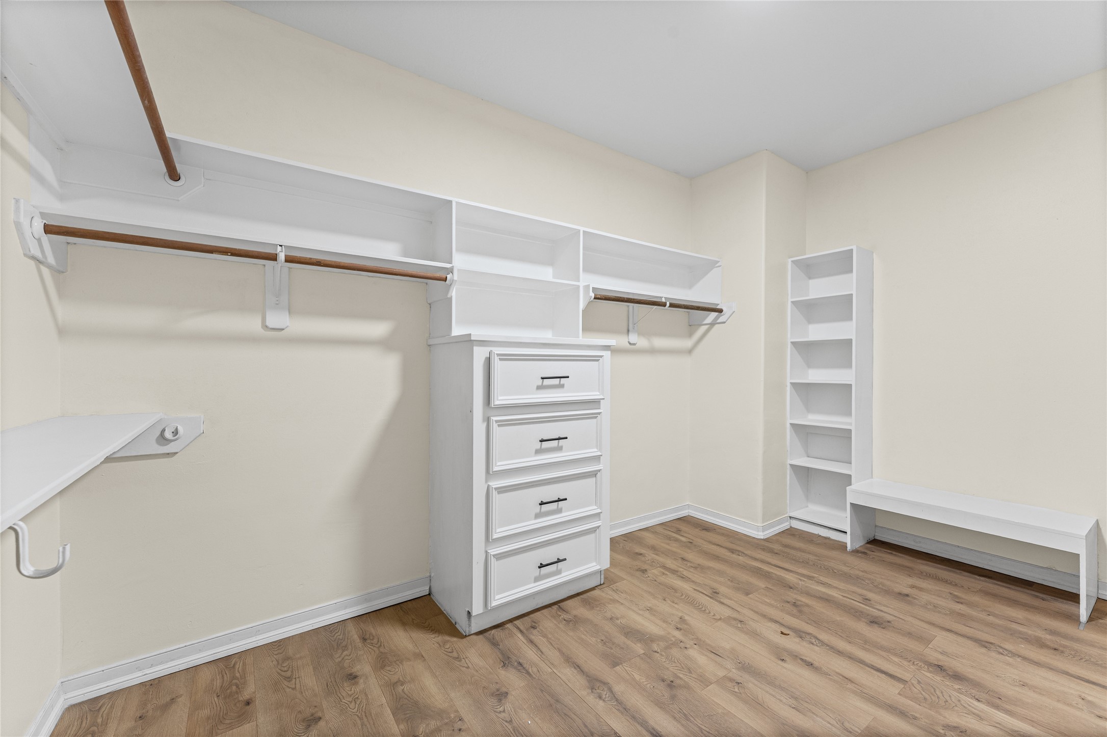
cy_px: 368
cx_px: 554
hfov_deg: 104.3
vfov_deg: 81.2
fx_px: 430
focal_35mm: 14
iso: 800
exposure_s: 1/4
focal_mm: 14
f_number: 8
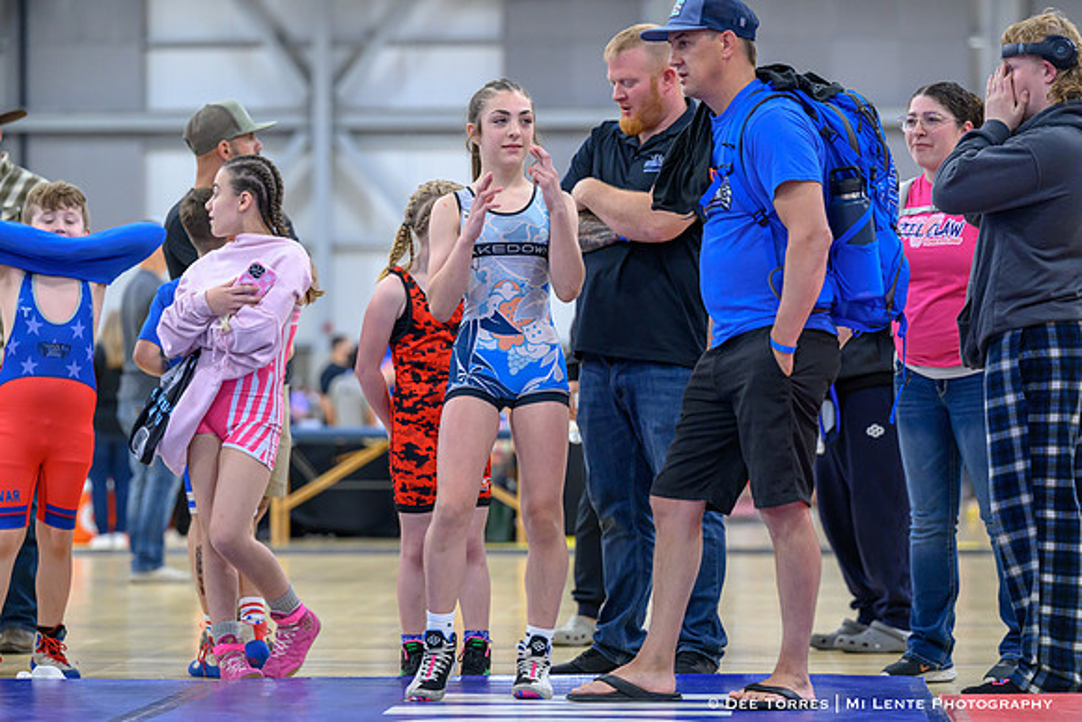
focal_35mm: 147
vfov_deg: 9.4
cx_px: 505
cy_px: 392
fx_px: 4408
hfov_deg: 14.0
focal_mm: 130
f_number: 3.5
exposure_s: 1/800
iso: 3600
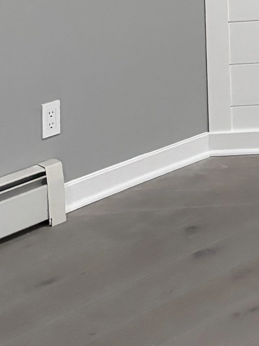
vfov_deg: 15.4
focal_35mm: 111
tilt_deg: -2.9
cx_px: 421
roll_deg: +0.6
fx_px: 1108
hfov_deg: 12.5
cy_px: -270
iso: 500
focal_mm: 5.96
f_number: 1.6
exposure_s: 1/60
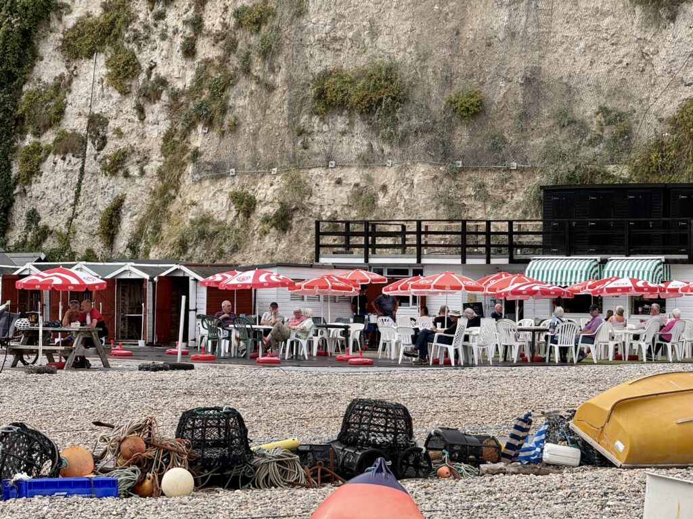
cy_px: 260
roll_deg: -0.3
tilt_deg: -0.1
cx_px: 346
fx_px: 2402
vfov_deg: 12.3
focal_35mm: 120
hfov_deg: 16.4
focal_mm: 15.66
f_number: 2.8
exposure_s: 1/802
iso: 50
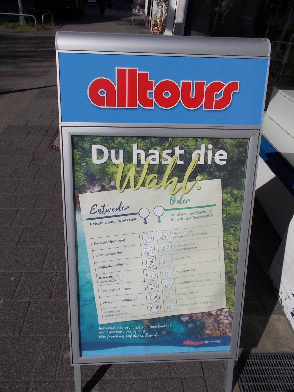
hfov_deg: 53.1
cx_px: 147
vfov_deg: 67.3
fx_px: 294
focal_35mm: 26
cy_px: 196
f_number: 8
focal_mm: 4.6
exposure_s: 1/400
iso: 80
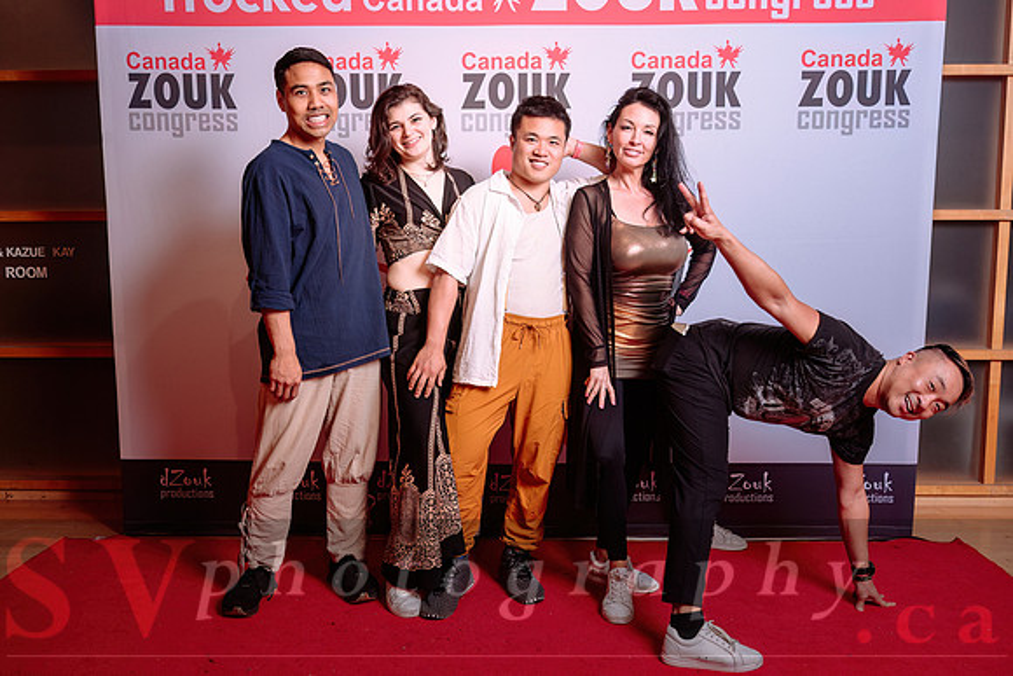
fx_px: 984
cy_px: 351
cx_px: 506
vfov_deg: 37.9
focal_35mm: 35
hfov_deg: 54.5
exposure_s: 1/160
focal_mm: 32
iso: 200
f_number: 4.5
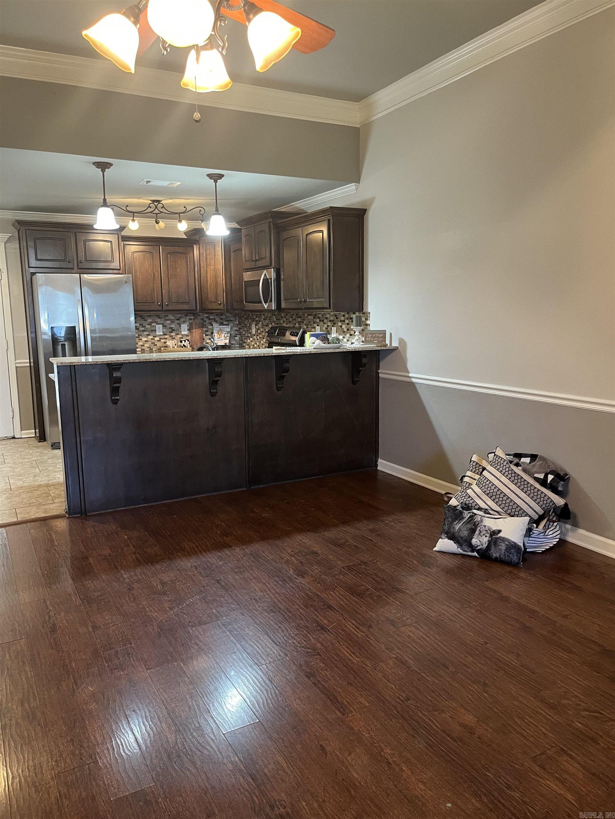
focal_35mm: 26
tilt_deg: -9.5
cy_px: 410
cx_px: 308
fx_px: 616
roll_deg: +1.3
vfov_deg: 67.3
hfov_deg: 53.1
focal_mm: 5.1
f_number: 1.6
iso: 320
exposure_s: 1/60
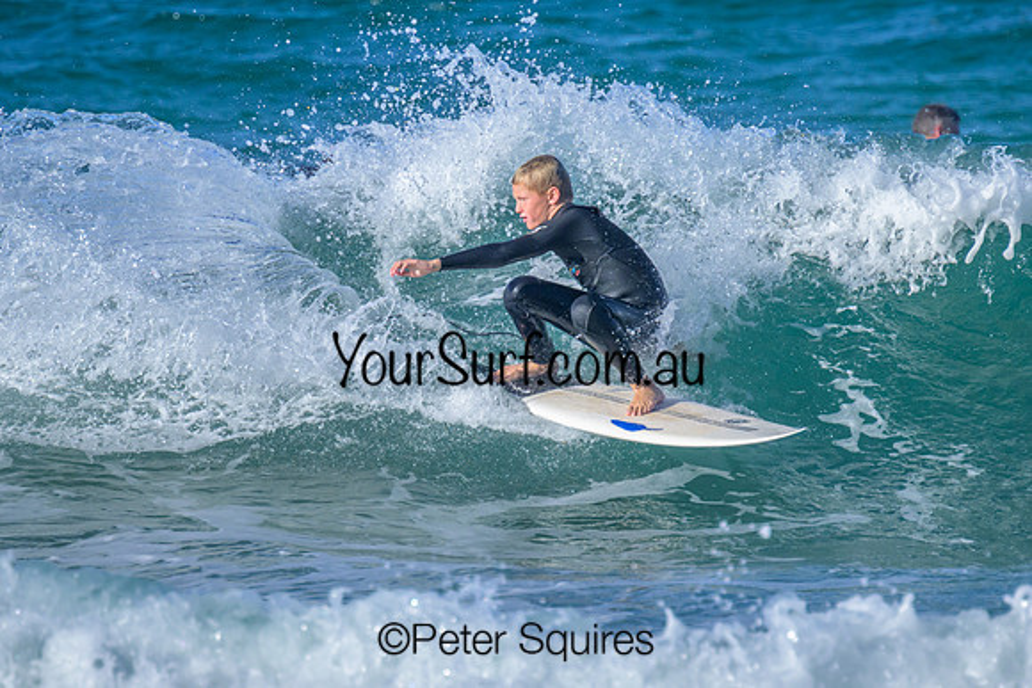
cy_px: 310
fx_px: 31541
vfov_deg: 1.3
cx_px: 477
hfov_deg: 1.9
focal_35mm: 1100
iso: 1100
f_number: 11
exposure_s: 1/2000
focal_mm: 800
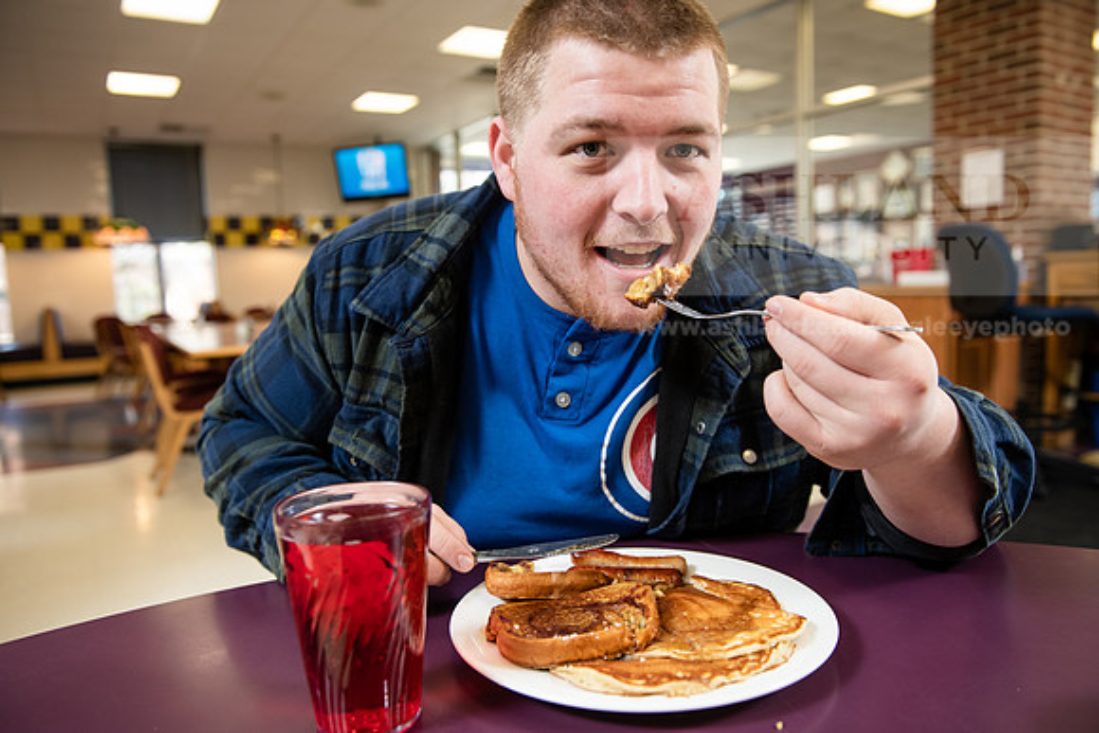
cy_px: 366
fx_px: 824
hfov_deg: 67.4
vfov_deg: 48.0
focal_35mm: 27
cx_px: 550
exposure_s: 1/160
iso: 800
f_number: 3.5
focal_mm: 27
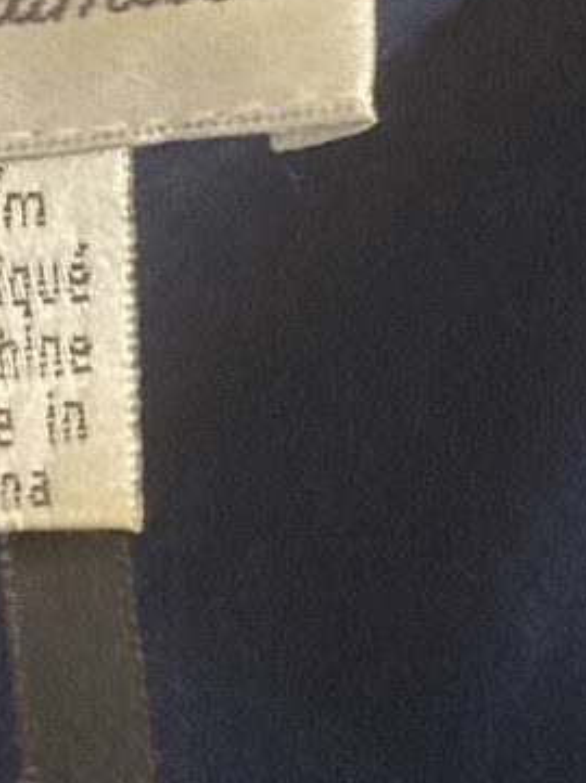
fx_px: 3595
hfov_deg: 9.2
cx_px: -95
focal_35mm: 159
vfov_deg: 12.4
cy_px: 315
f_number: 1.8
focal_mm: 3.99
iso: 320
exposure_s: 1/30
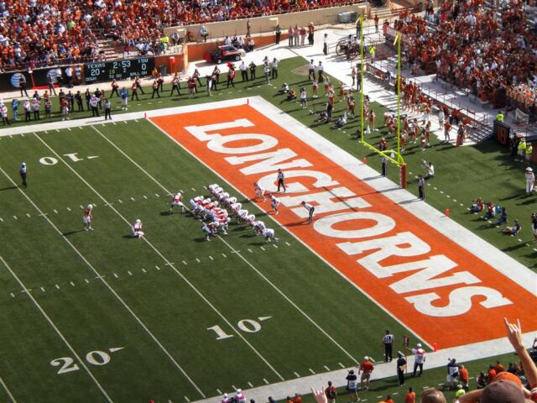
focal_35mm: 105
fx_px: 1629
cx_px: 268
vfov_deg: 14.1
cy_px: 202
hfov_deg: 18.7
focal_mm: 18.9
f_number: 5.9
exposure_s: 1/350
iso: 80
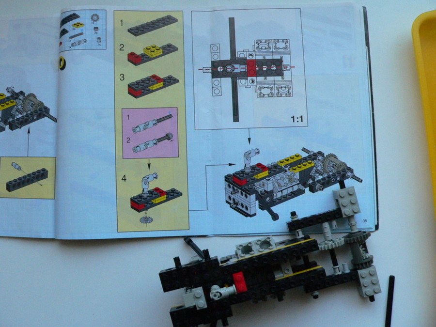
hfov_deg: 51.4
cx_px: 218
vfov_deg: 39.7
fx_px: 453
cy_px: 164
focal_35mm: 36
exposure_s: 1/200
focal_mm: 6
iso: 400
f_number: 4
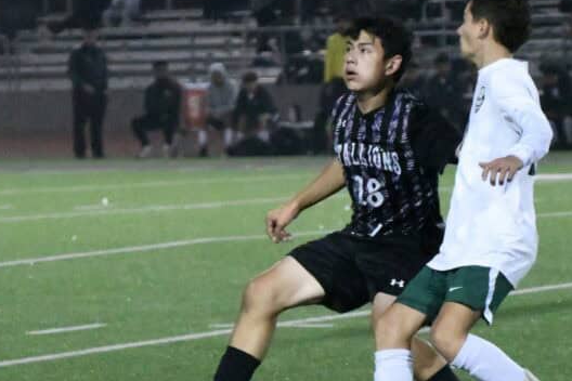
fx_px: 5640
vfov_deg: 3.9
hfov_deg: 5.8
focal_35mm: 355
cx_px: 281
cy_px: 180
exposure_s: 1/1600
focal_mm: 122
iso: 40000
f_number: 5.6
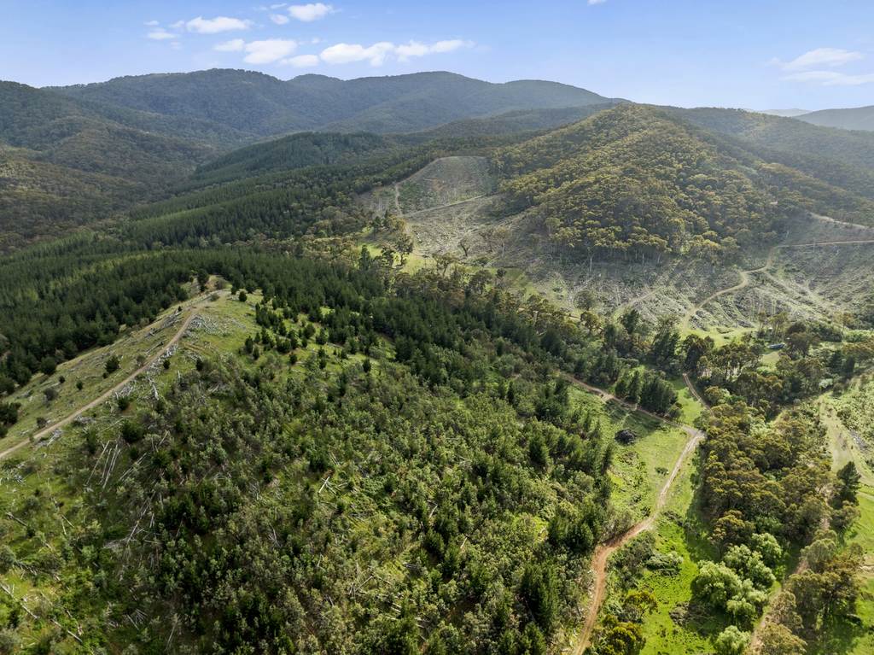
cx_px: 437
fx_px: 606
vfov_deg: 56.8
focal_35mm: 24
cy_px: 328
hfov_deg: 71.6
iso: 420
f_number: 2.8
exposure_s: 1/3200
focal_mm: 12.29
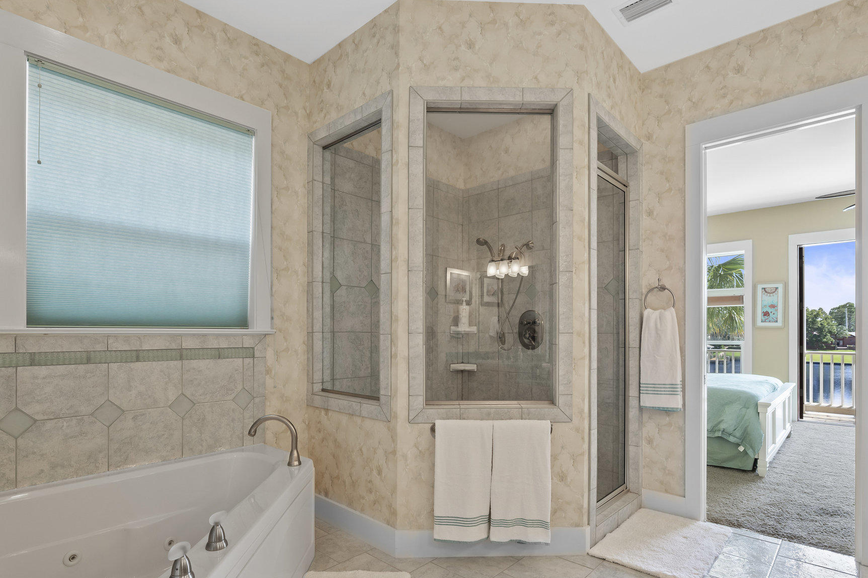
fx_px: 458
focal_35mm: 19
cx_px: 439
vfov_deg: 64.1
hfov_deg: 86.9
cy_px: 336
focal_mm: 16
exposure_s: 1/2.5
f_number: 9
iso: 400
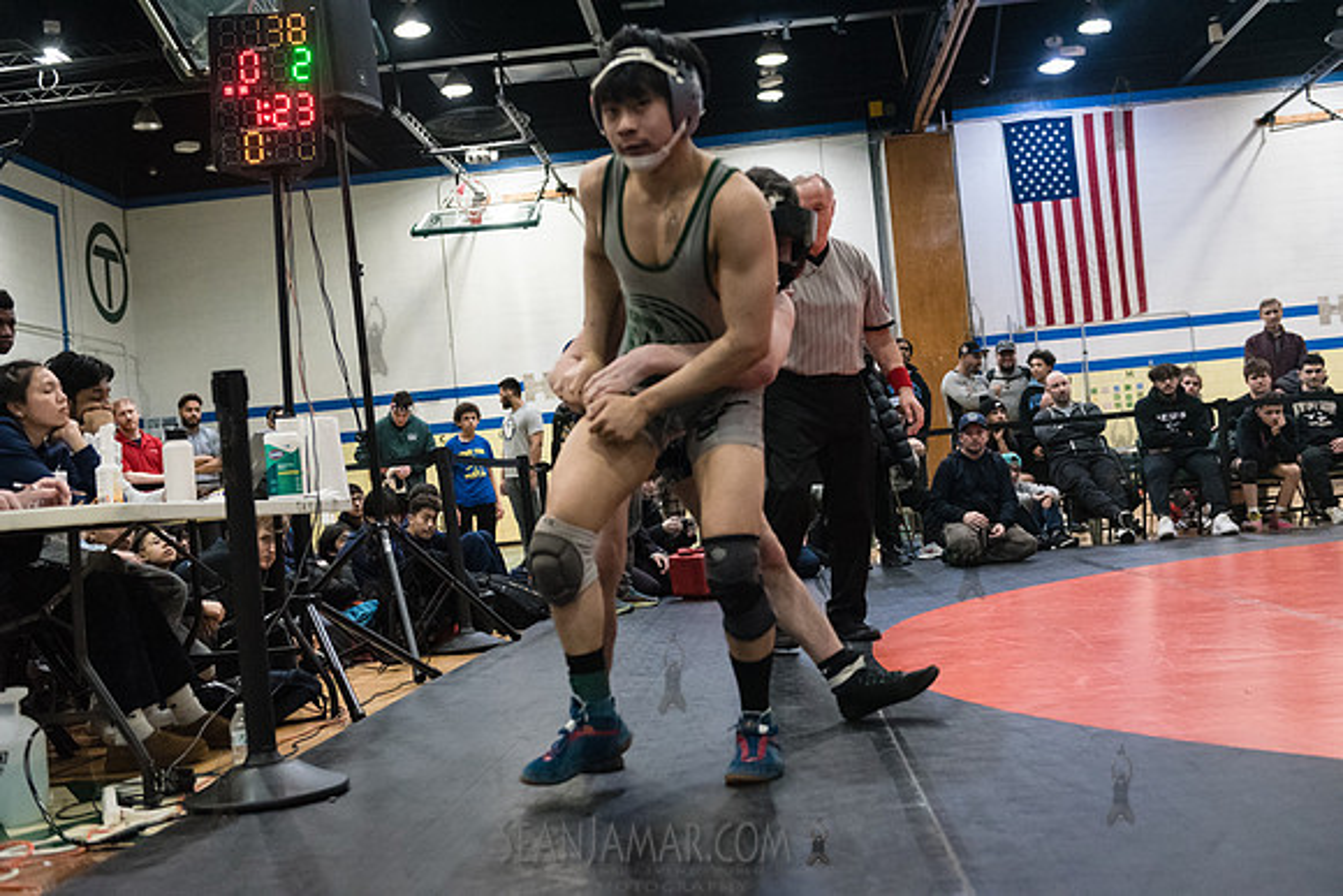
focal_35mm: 40
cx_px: 672
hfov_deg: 48.4
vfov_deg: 33.4
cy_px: 448
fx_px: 1493
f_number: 3.2
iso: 8000
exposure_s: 1/500
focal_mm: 40
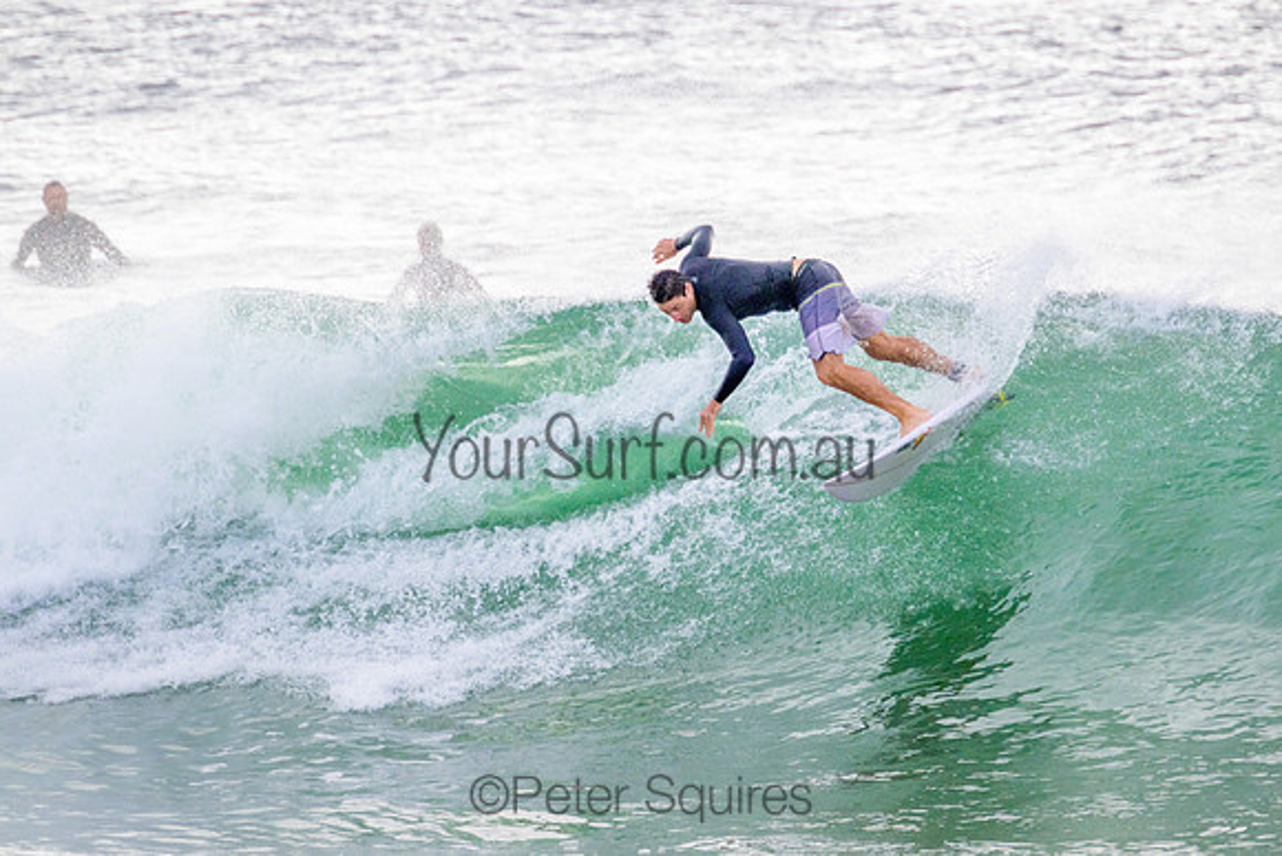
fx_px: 34483
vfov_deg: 1.4
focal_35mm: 968
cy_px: 338
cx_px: 776
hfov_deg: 2.1
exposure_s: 1/2000
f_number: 11
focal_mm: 800
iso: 1000
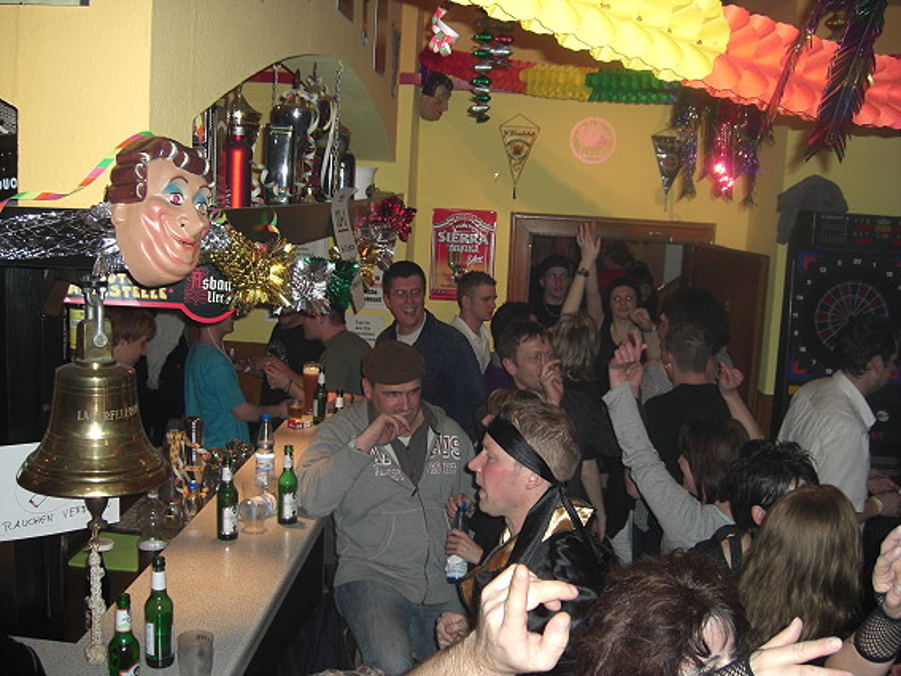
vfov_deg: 37.7
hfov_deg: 49.0
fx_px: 989
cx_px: 450
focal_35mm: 38
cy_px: 338
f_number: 2.8
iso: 200
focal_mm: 7.9
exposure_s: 1/60
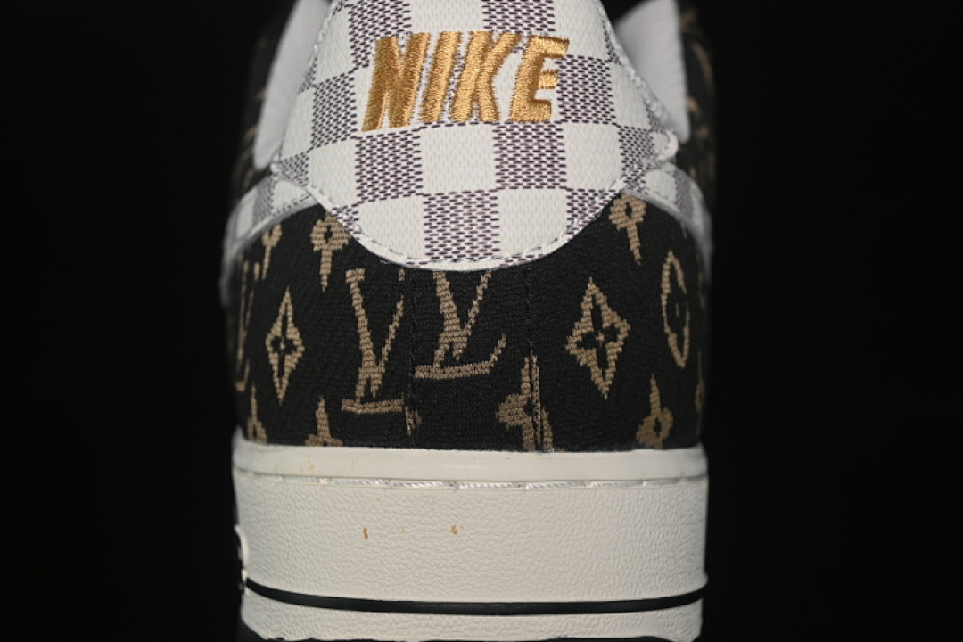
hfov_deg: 27.0
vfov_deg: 18.2
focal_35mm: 75
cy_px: 321
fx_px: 2006
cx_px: 482
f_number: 6.3
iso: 160
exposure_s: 1/50
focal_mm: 50
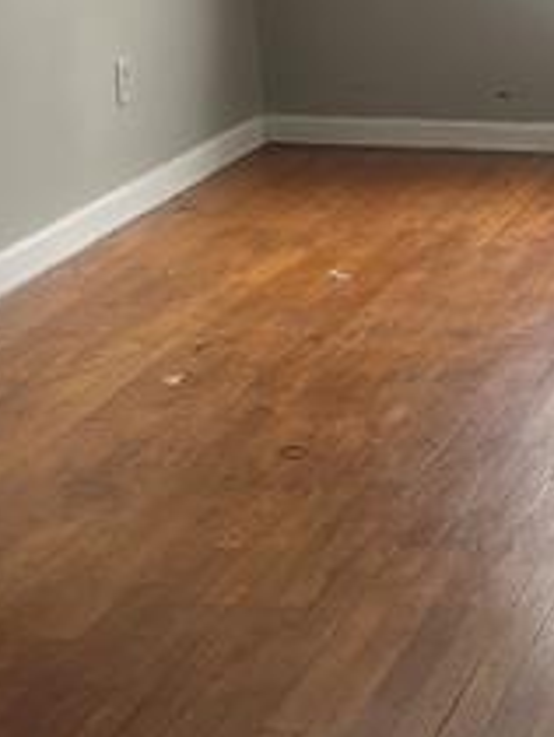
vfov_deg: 20.6
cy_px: 270
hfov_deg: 15.0
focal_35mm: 95
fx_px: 2023
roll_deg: -0.4
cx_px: 701
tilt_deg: -14.6
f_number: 1.6
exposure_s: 1/121
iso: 80
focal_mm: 5.1
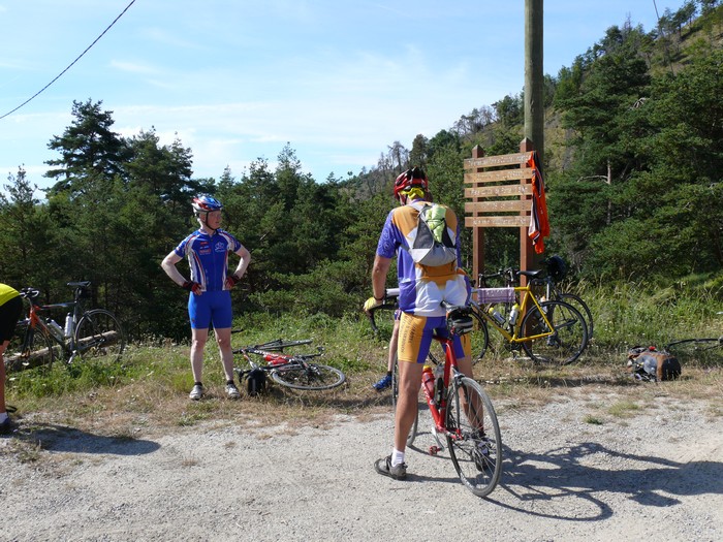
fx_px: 773
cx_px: 362
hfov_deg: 50.1
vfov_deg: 38.7
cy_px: 271
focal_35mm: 37
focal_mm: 7.8
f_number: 5.6
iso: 100
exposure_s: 1/320
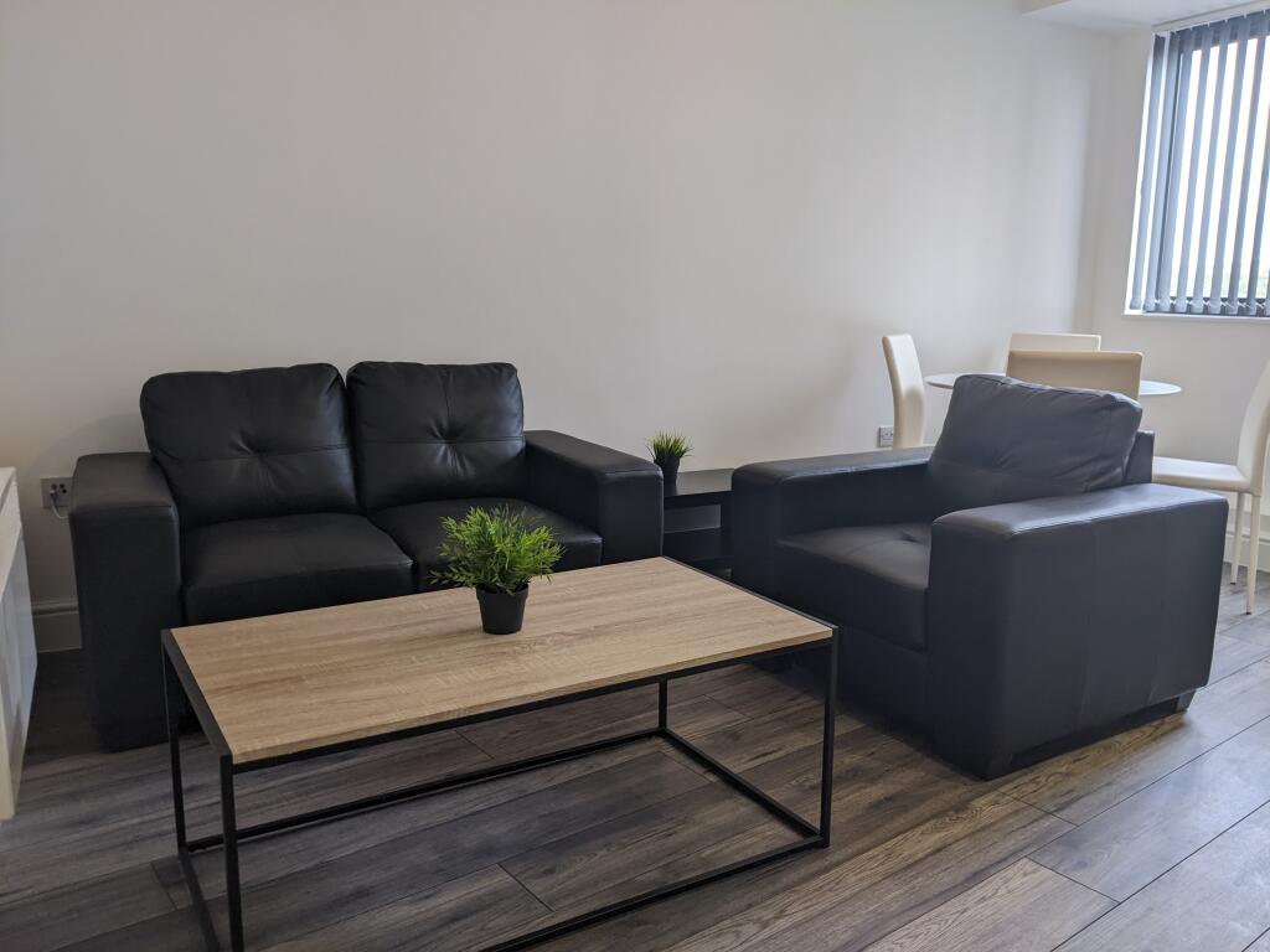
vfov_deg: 51.4
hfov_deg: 65.3
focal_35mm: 27
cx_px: 635
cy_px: 476
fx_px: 991
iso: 58
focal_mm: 4.44
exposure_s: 1/99.9
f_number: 1.8
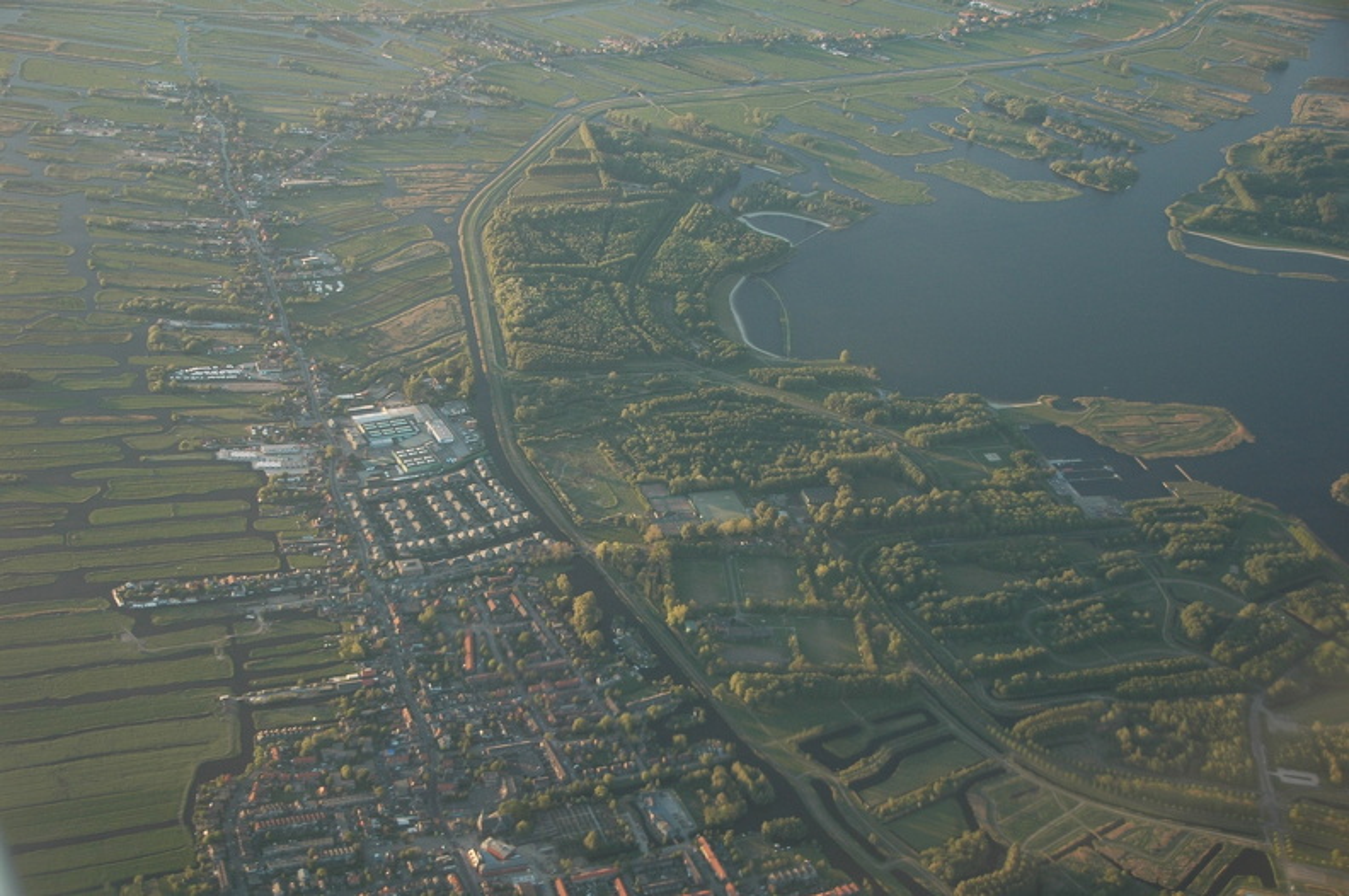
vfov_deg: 23.7
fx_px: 2133
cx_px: 674
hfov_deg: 35.1
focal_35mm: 57
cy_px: 448
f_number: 5
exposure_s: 1/100
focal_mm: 38
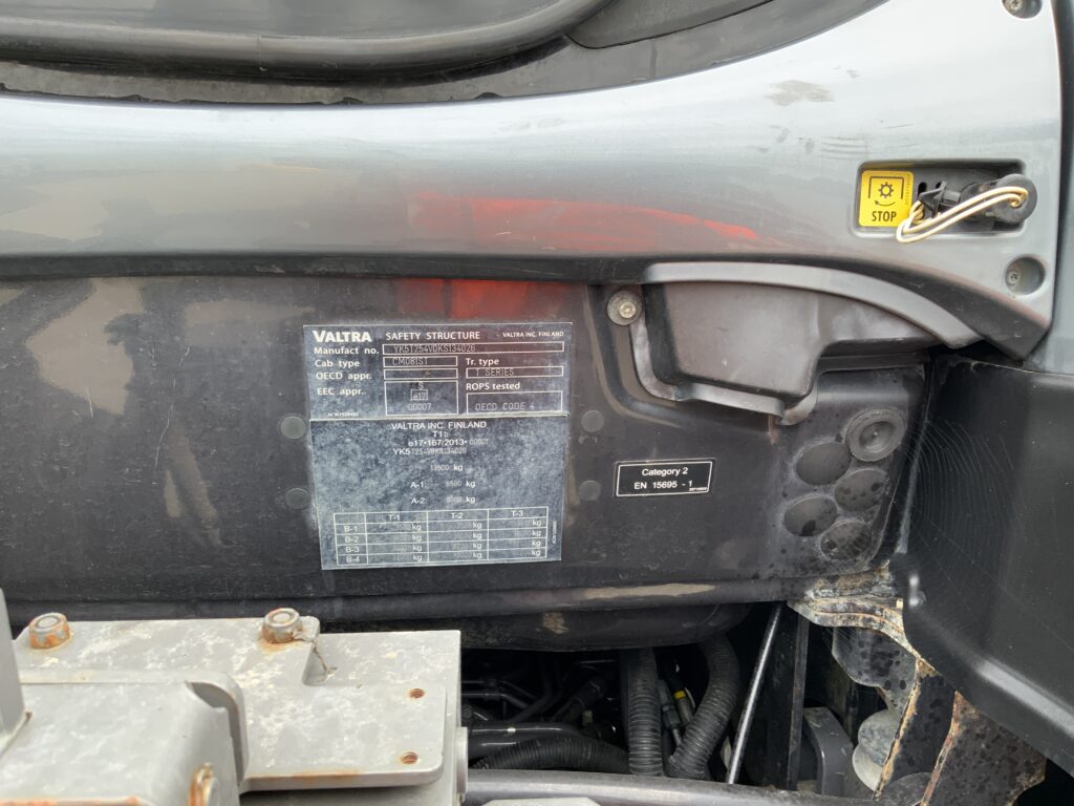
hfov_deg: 61.7
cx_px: 537
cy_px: 403
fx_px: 900
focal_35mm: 29
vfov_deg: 48.2
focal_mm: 3
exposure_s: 1/126
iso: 16
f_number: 1.8
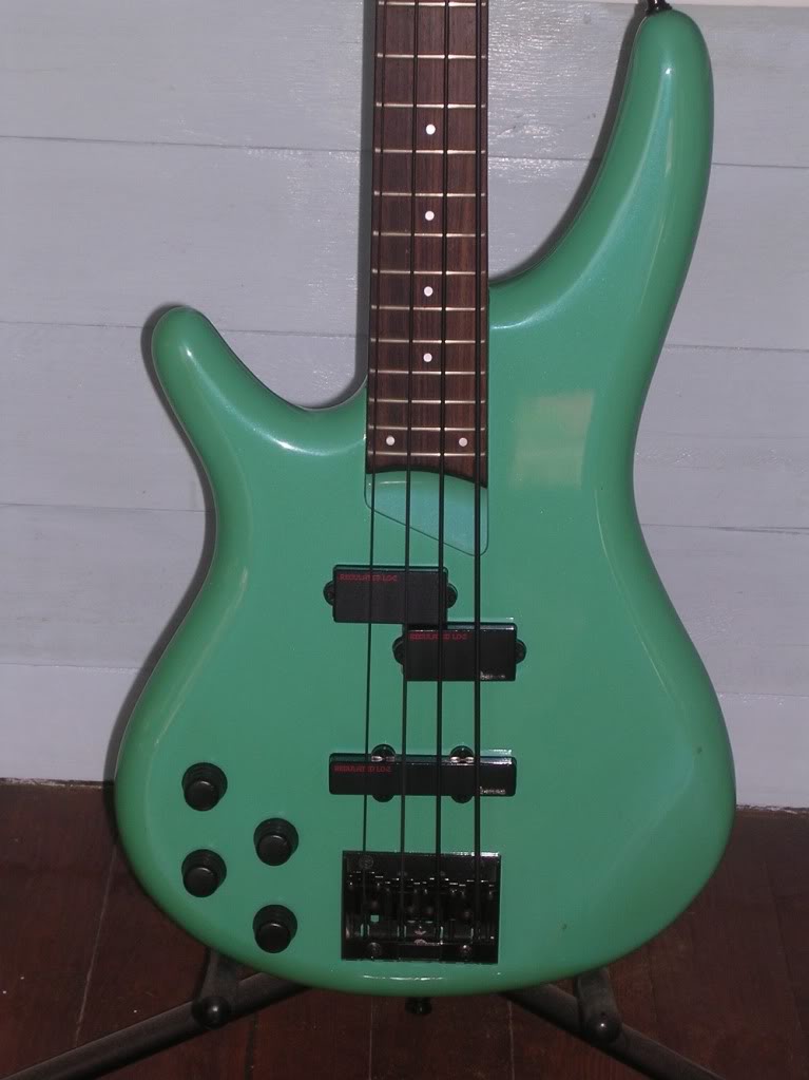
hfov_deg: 16.2
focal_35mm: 91
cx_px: 404
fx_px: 2836
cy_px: 540
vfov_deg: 21.5
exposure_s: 1/60
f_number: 4.3
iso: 113
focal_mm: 13.7
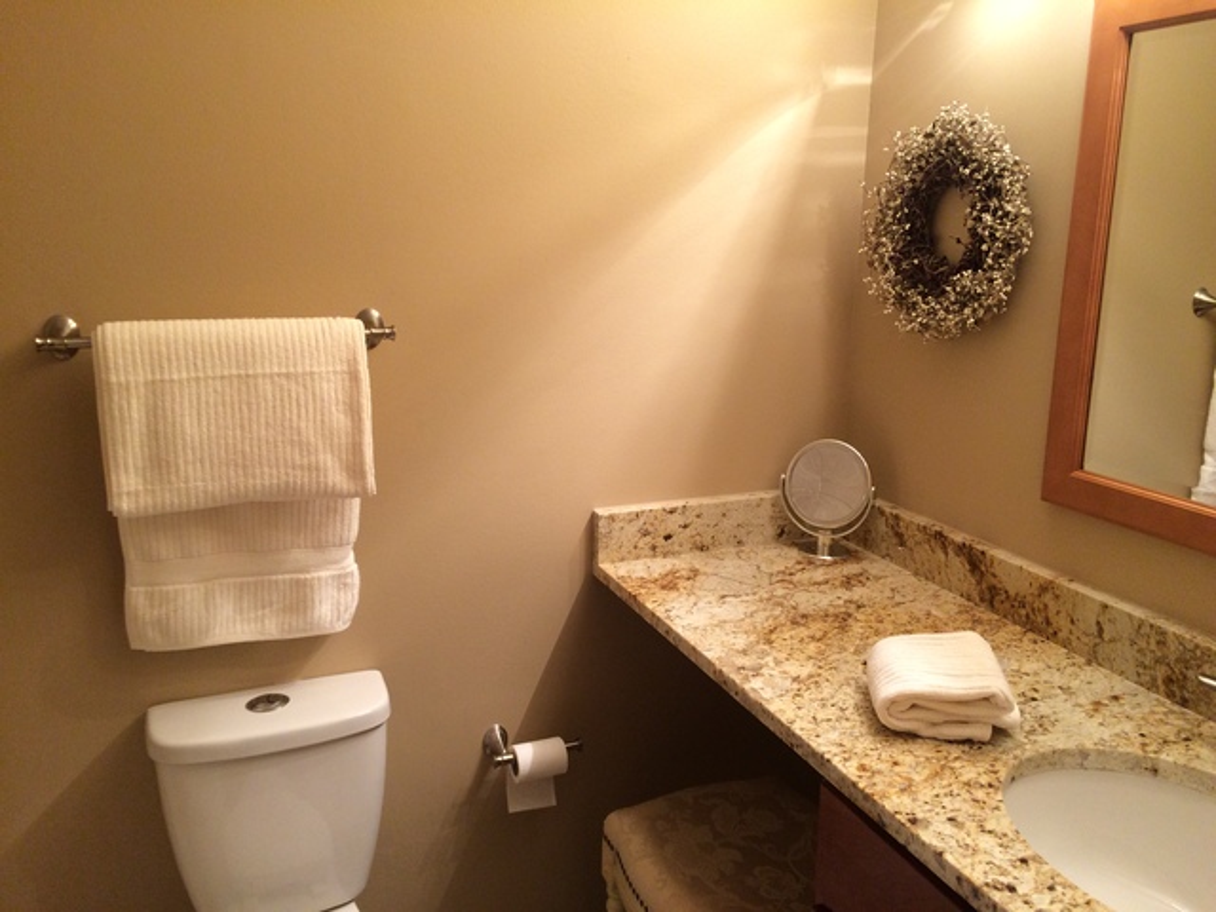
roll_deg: +0.9
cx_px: 608
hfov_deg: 61.7
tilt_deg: -13.4
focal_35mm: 29
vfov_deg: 48.2
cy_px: 456
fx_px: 1019
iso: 125
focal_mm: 4.15
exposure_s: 1/30
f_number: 2.2
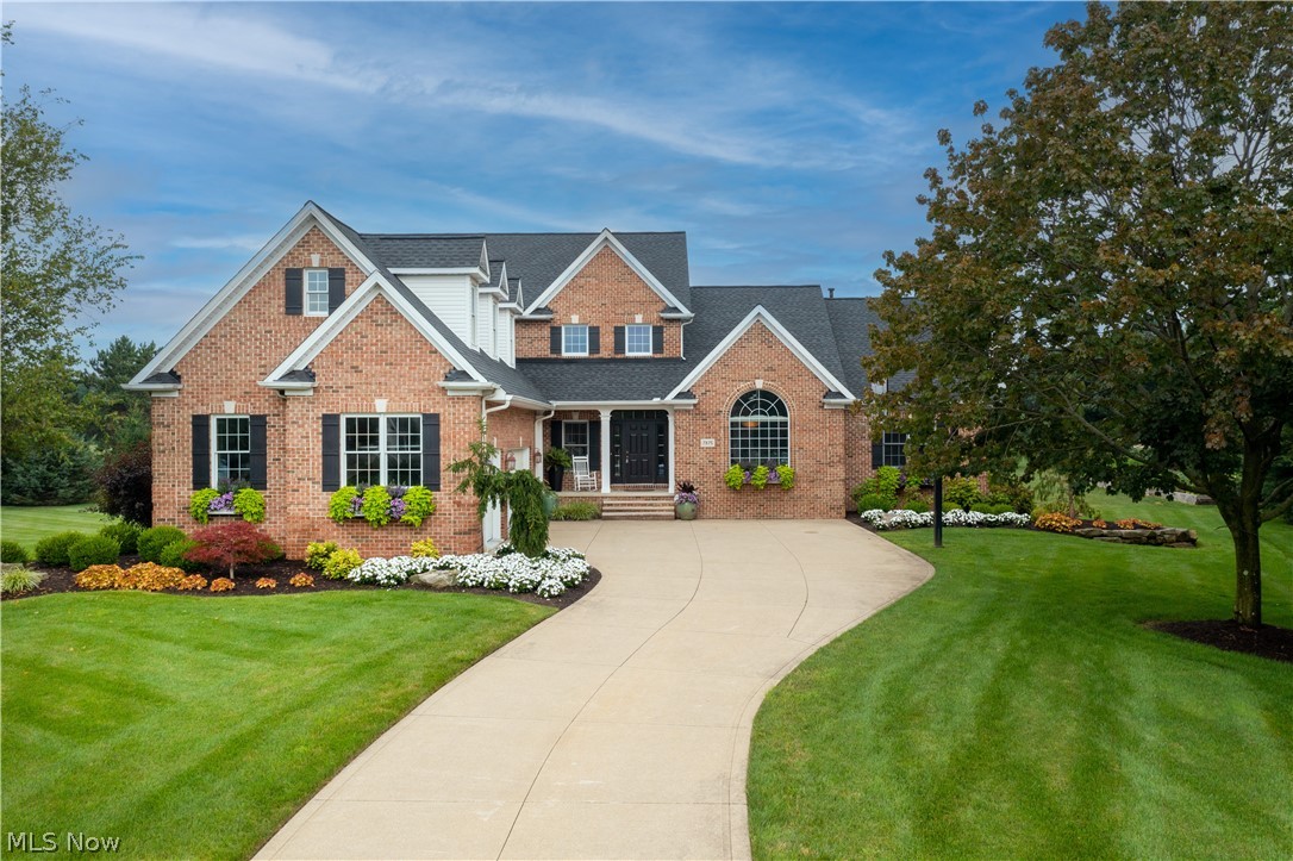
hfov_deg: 65.5
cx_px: 646
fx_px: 1005
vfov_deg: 46.4
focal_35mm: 28
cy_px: 430
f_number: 5
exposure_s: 1/320
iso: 100
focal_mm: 10.26
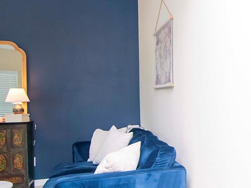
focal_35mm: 39
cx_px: 266
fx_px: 284
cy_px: 88
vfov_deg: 36.6
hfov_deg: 40.0
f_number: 4
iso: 1250
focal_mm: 11
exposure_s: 1/160
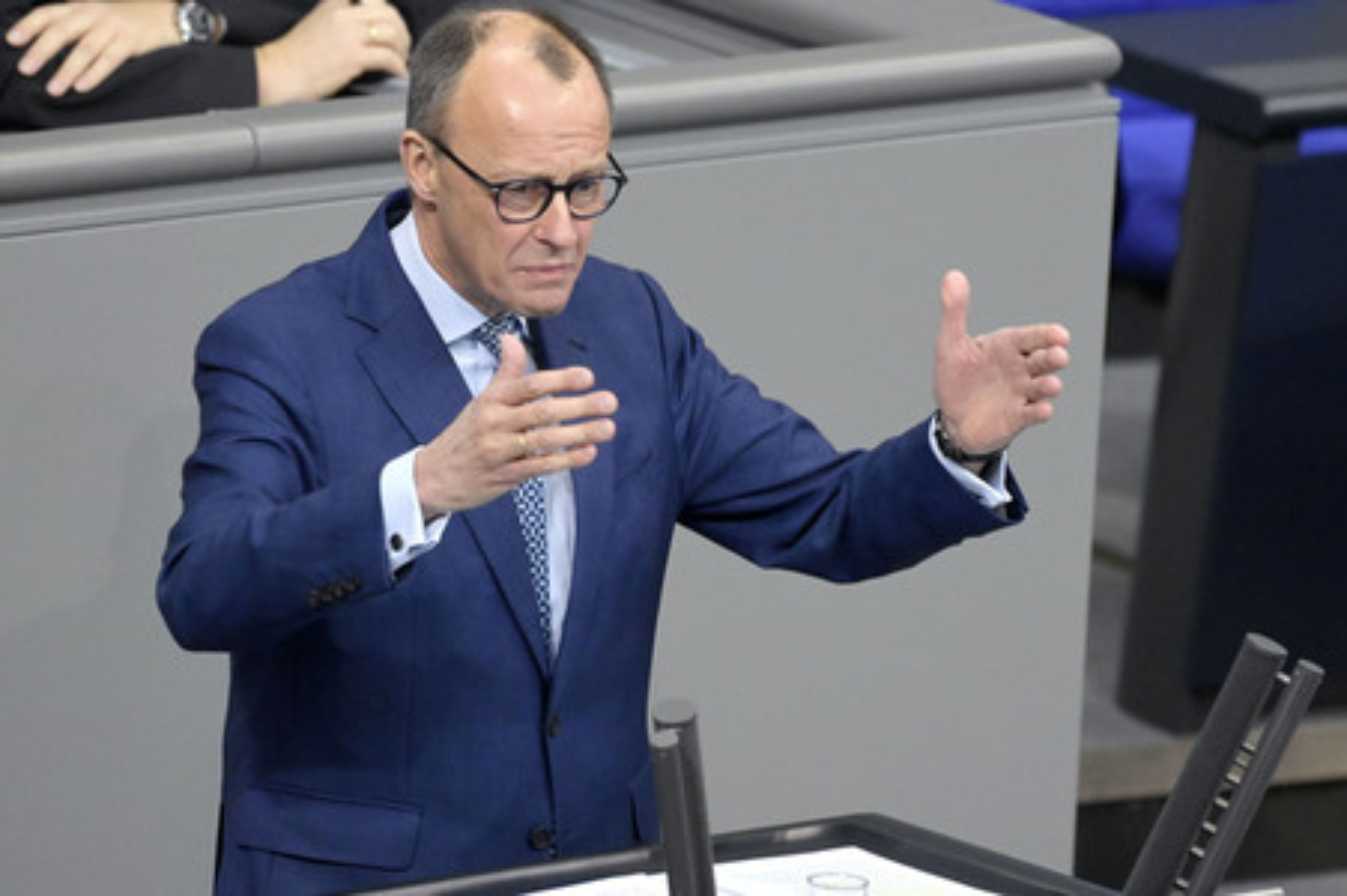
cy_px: 448
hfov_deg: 5.2
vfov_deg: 3.4
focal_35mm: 400
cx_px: 674
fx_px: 14955
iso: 12800
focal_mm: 400
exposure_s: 1/400
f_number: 5.6
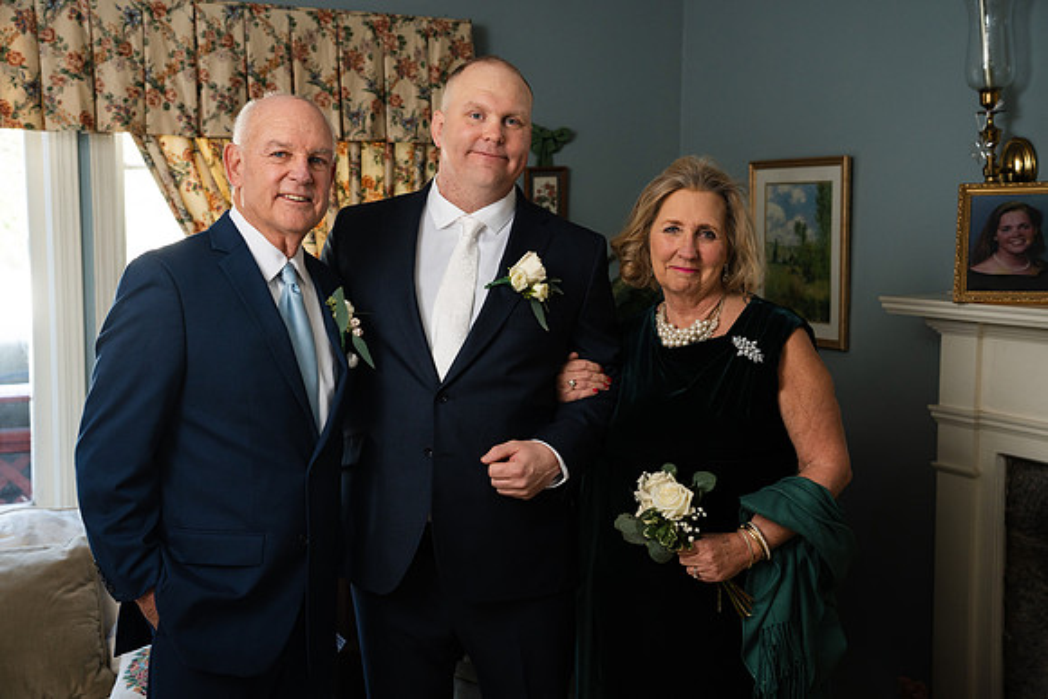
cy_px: 350
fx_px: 1339
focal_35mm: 46
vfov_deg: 29.3
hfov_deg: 42.7
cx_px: 524
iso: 800
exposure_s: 1/200
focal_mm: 46
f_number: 4
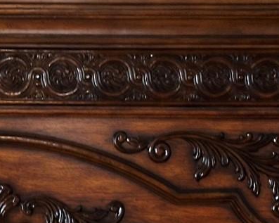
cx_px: -27
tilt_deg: -6.3
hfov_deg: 10.1
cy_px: 281
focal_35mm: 189
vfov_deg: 8.1
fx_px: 1559
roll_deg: -0.7
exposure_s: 1/60
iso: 125
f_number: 1.78
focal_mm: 6.86
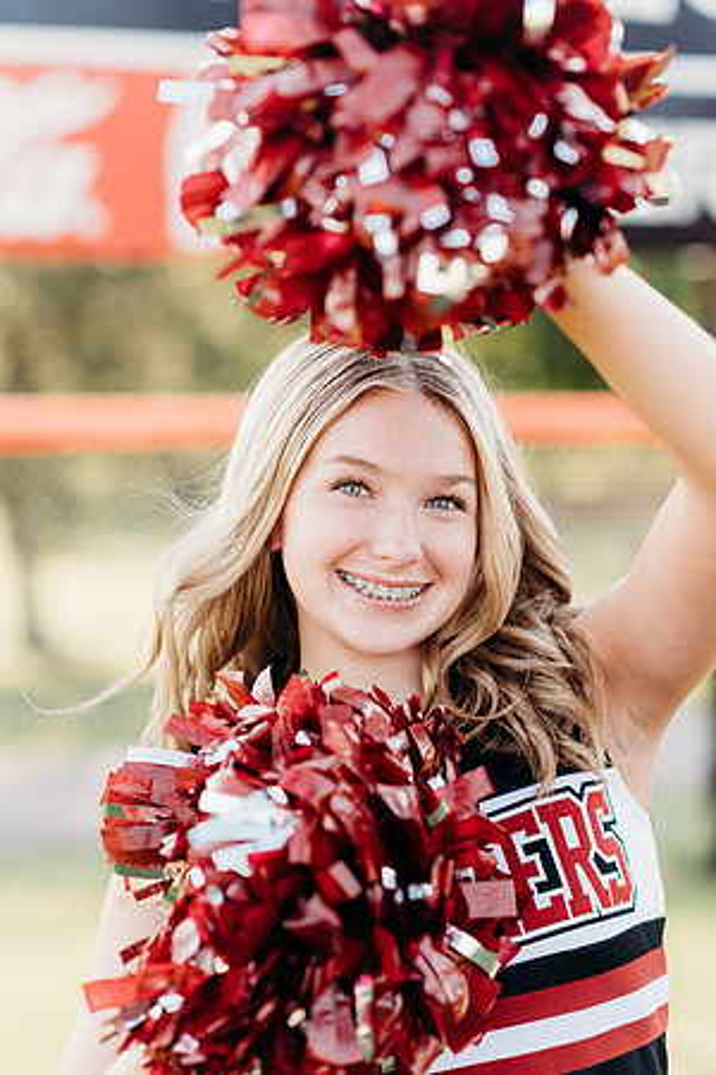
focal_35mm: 85
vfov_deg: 23.9
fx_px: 2536
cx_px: 358
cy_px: 538
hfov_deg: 16.1
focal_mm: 85
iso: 200
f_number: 2.8
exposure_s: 1/500
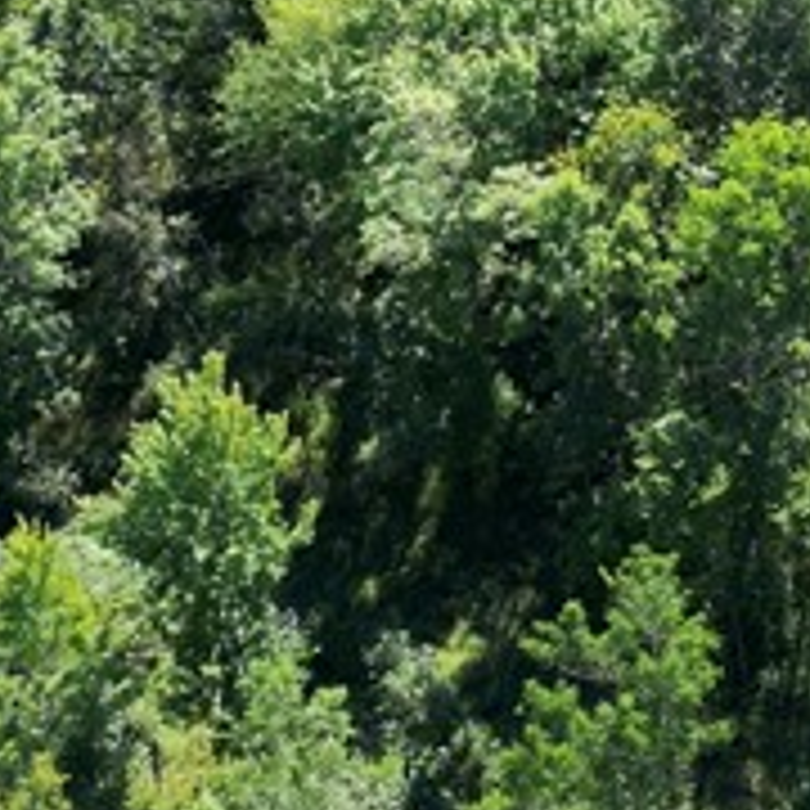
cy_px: -450
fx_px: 3203
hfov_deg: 14.1
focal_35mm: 121
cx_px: 896
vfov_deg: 13.5
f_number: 1.7
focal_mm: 6.72
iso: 110
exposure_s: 1/2000
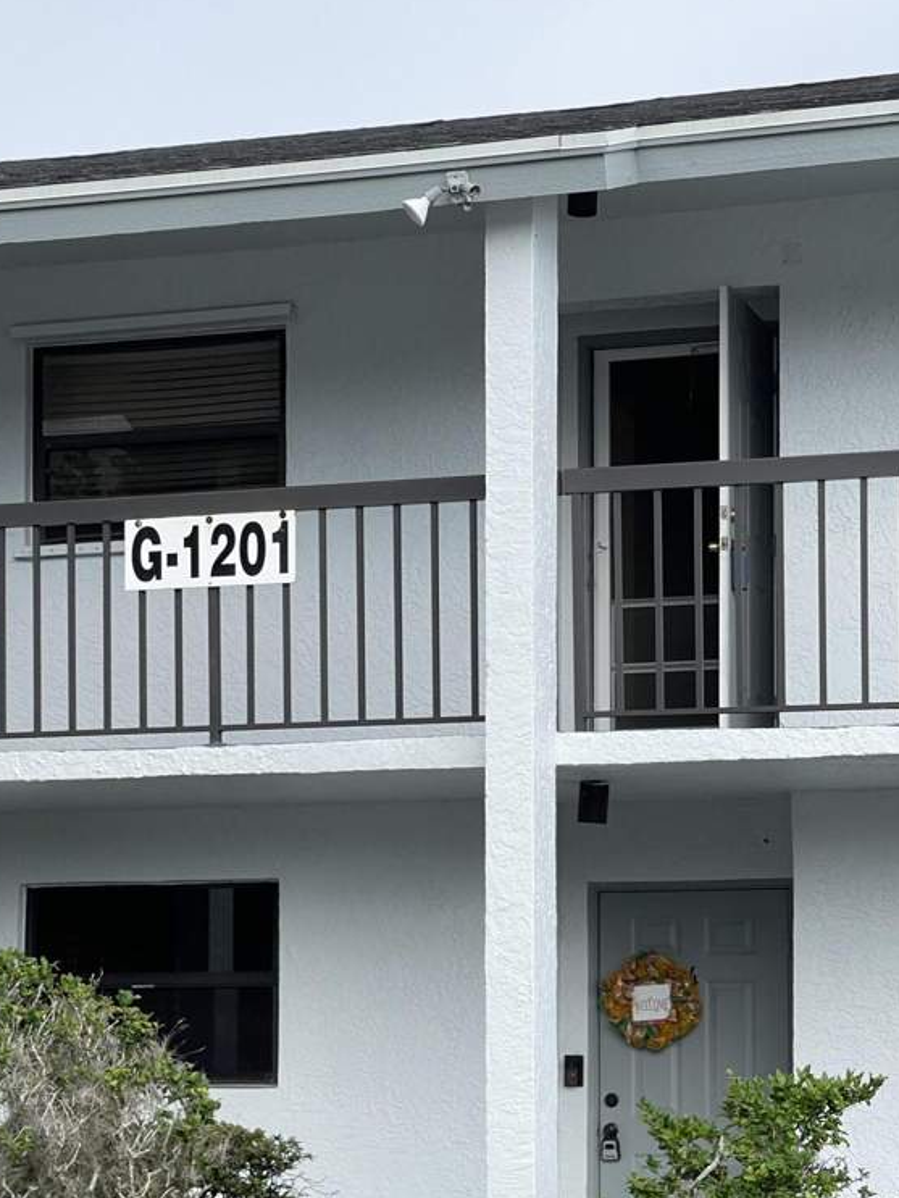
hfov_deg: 16.1
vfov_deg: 21.2
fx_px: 3184
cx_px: 441
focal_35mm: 92
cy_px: 849
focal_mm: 7.5
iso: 20
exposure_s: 1/354
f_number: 2.2
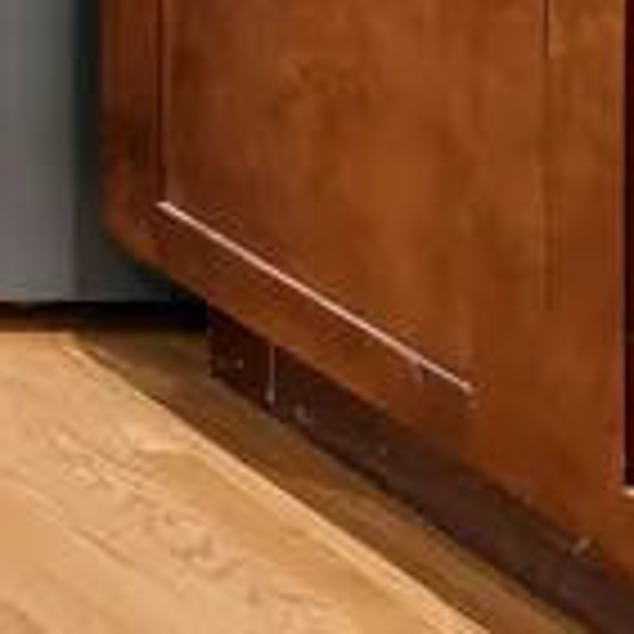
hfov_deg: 8.1
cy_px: -1255
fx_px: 3025
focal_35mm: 146
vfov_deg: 9.5
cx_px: -1767
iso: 400
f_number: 8
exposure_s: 1/10
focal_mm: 15
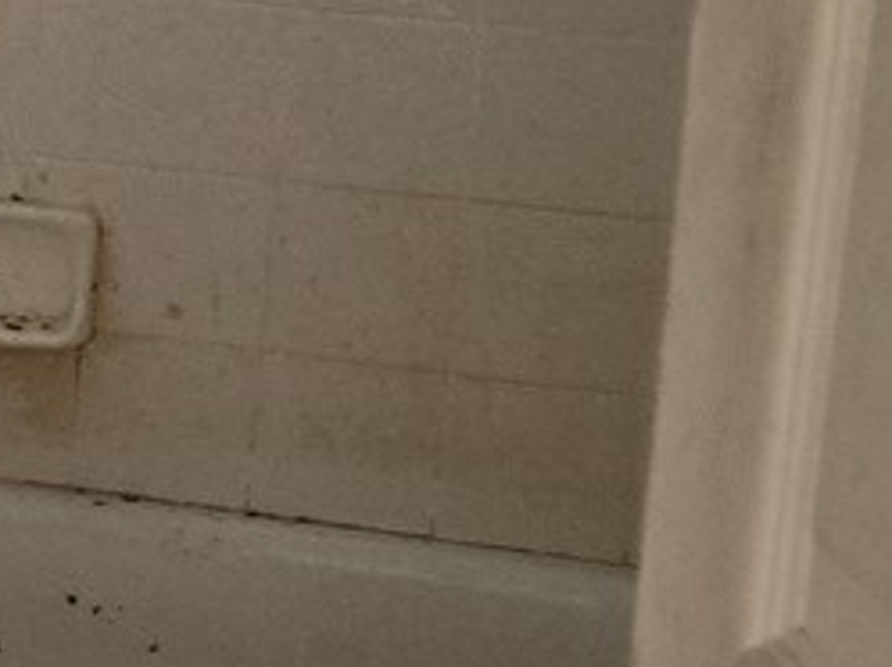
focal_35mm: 148
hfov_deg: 12.0
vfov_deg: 10.0
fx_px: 3808
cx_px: -853
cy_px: 82
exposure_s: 1/120
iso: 200
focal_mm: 5.4
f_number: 1.8
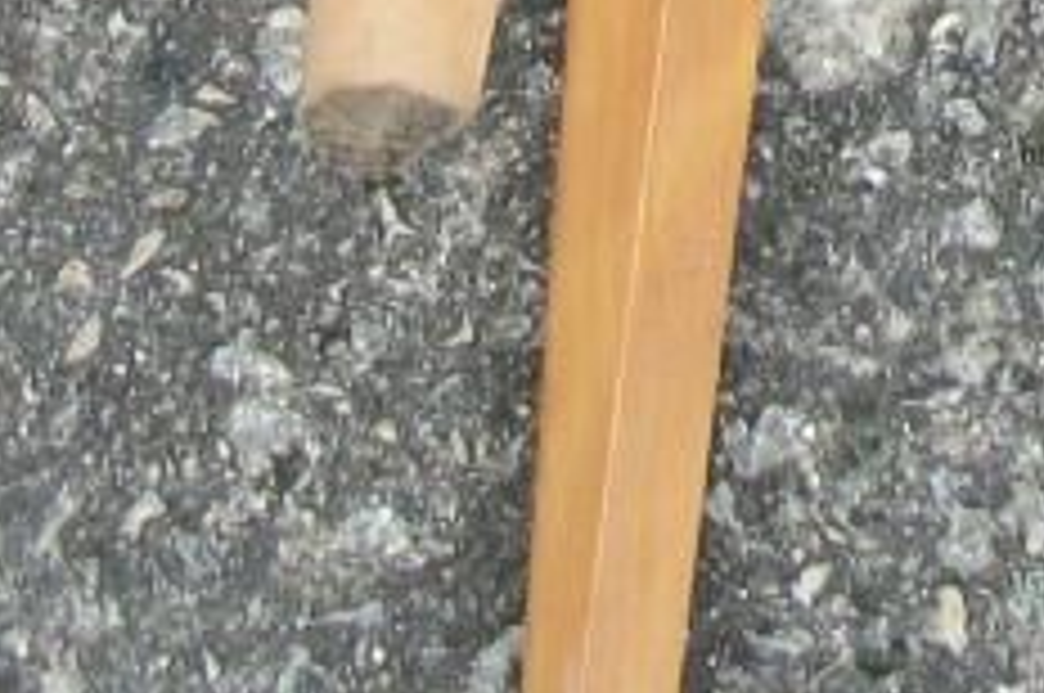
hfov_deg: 10.9
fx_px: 5329
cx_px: 1431
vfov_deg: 7.1
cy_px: -882
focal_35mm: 184
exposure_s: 1/60
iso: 80
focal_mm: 5.7
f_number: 2.9
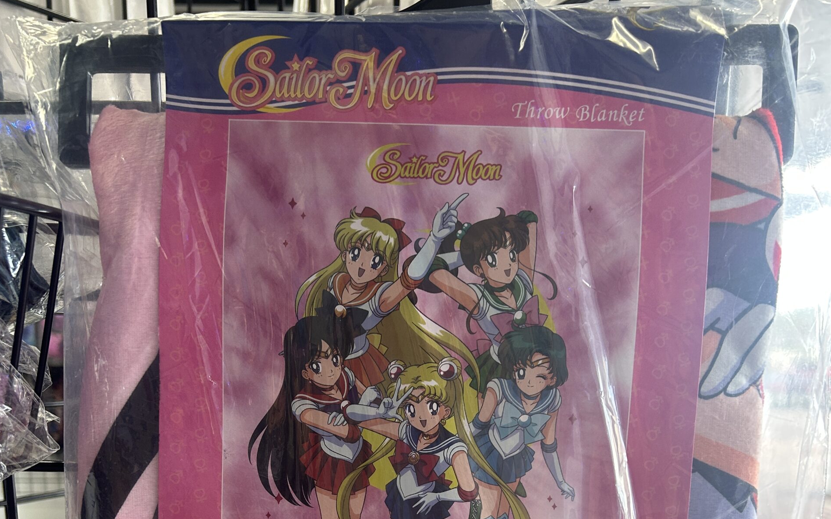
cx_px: 414
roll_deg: -0.5
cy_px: 514
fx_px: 838
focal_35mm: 37
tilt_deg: -12.1
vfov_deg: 31.9
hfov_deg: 52.7
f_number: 1.5
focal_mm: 5.7
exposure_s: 1/120
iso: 100
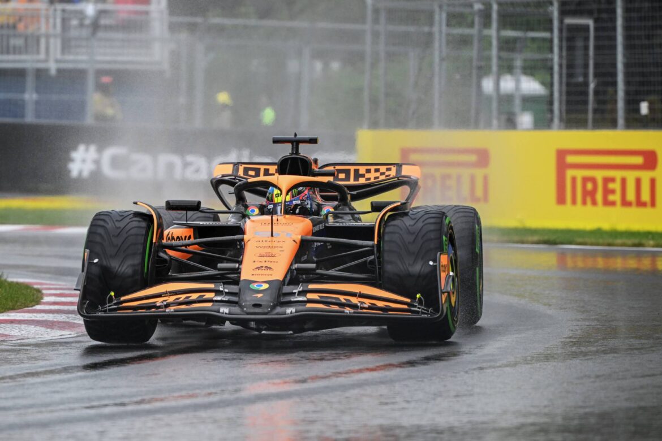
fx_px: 7355
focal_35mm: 400
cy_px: 220
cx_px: 331
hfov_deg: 5.2
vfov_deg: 3.4
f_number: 8
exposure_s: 1/1600
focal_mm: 400
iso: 1600
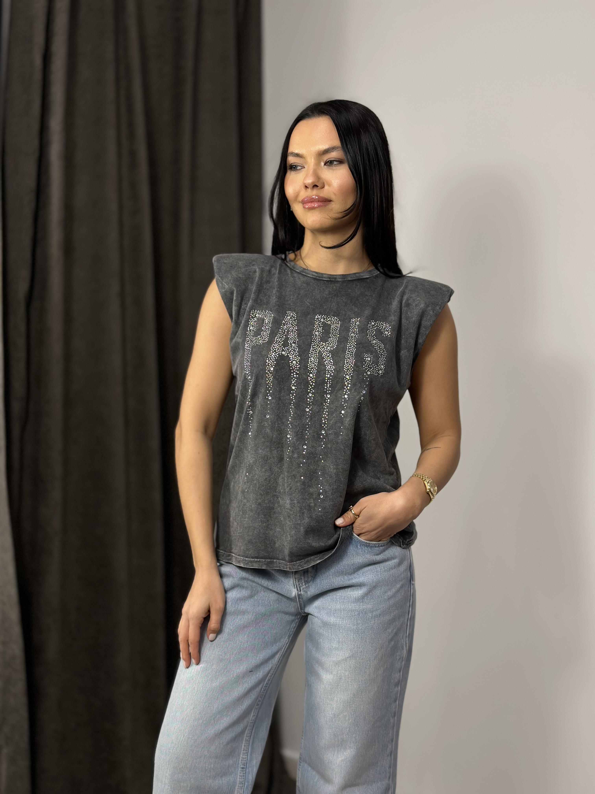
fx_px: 1100
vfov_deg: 39.7
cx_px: 298
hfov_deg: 30.3
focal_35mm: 48
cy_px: 397
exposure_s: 1/100
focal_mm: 6.86
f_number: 1.78
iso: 100
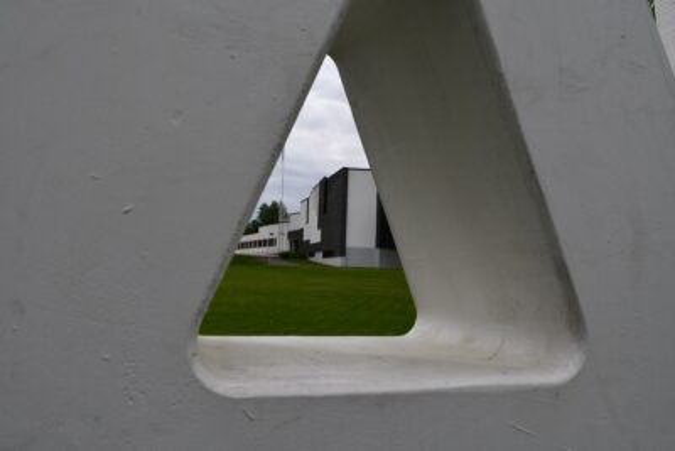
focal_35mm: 25
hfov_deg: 71.5
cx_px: 338
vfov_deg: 51.3
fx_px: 469
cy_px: 226
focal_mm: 17
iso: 640
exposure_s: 1/640
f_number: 13
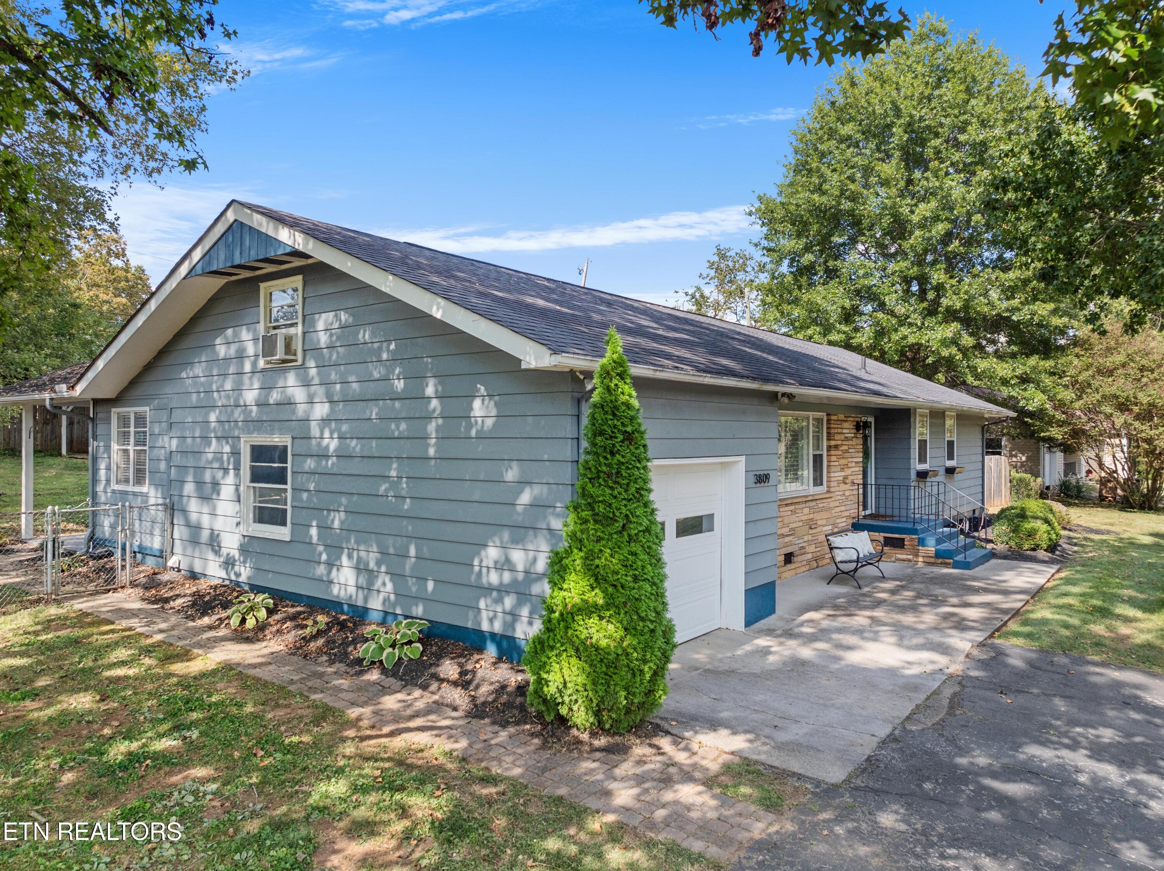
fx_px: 807
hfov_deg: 71.6
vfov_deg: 56.8
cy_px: 436
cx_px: 582
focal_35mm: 24
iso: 310
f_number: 2.8
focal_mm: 12.29
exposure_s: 1/120
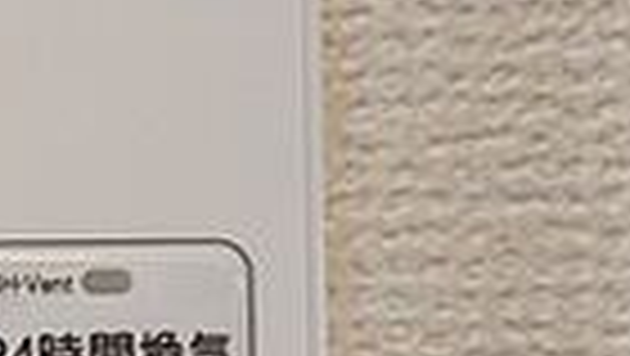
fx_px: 1872
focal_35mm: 112
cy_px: 401
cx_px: -356
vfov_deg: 10.7
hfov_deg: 17.0
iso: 215
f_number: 1.7
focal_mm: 4.53
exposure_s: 1/120
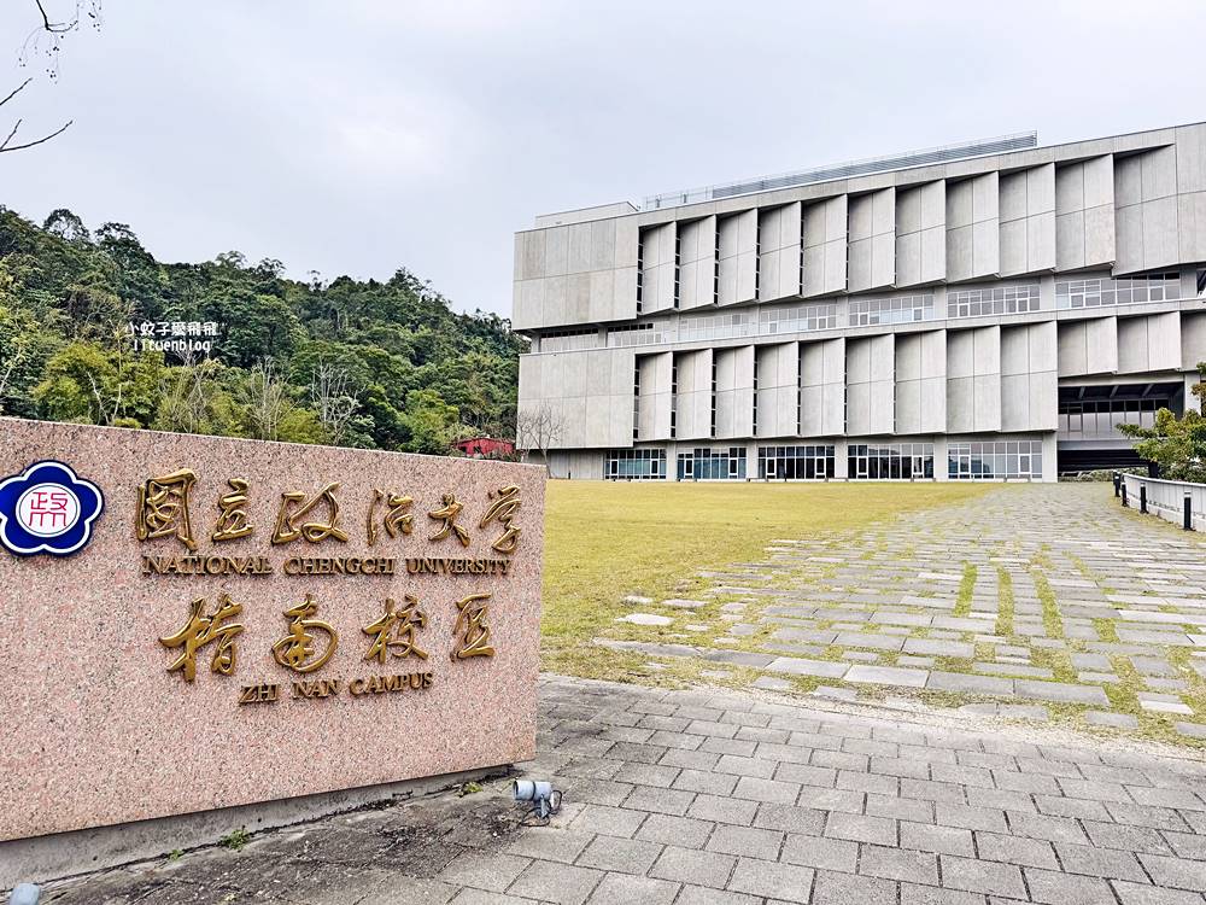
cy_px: 452
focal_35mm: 24
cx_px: 603
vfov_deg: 56.8
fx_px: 836
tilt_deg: +5.6
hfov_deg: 71.6
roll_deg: -1.9
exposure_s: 1/2710
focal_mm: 6.76
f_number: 1.78
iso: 80
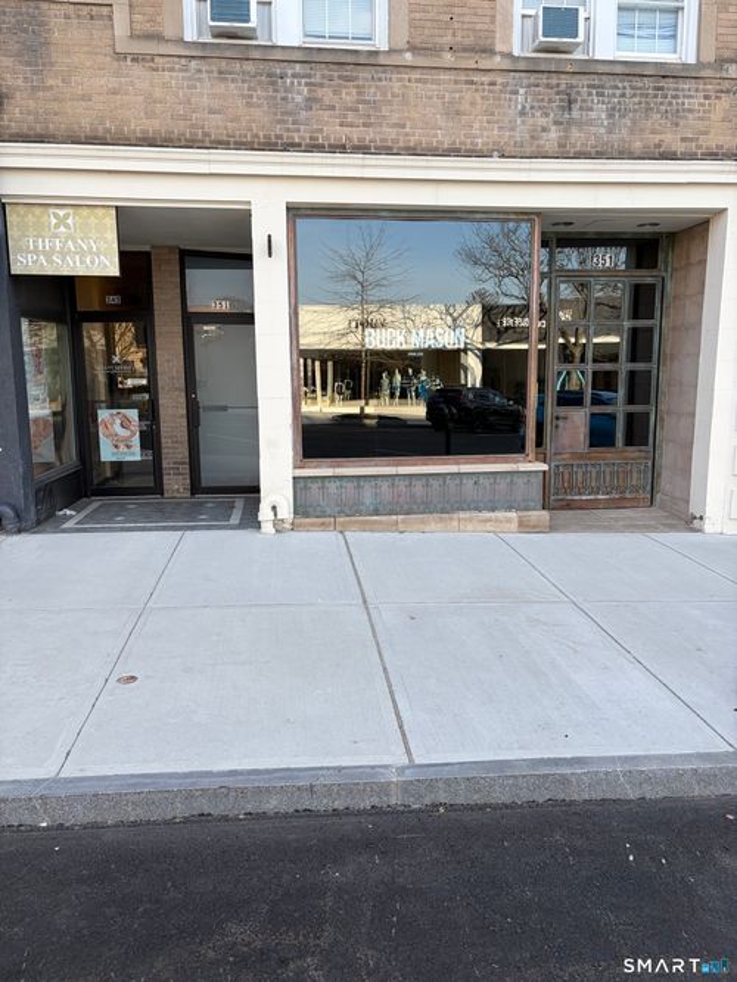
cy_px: 491
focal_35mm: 26
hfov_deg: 53.0
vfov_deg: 67.3
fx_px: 738
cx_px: 368
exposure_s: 1/629
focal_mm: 5.96
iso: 50
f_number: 1.6
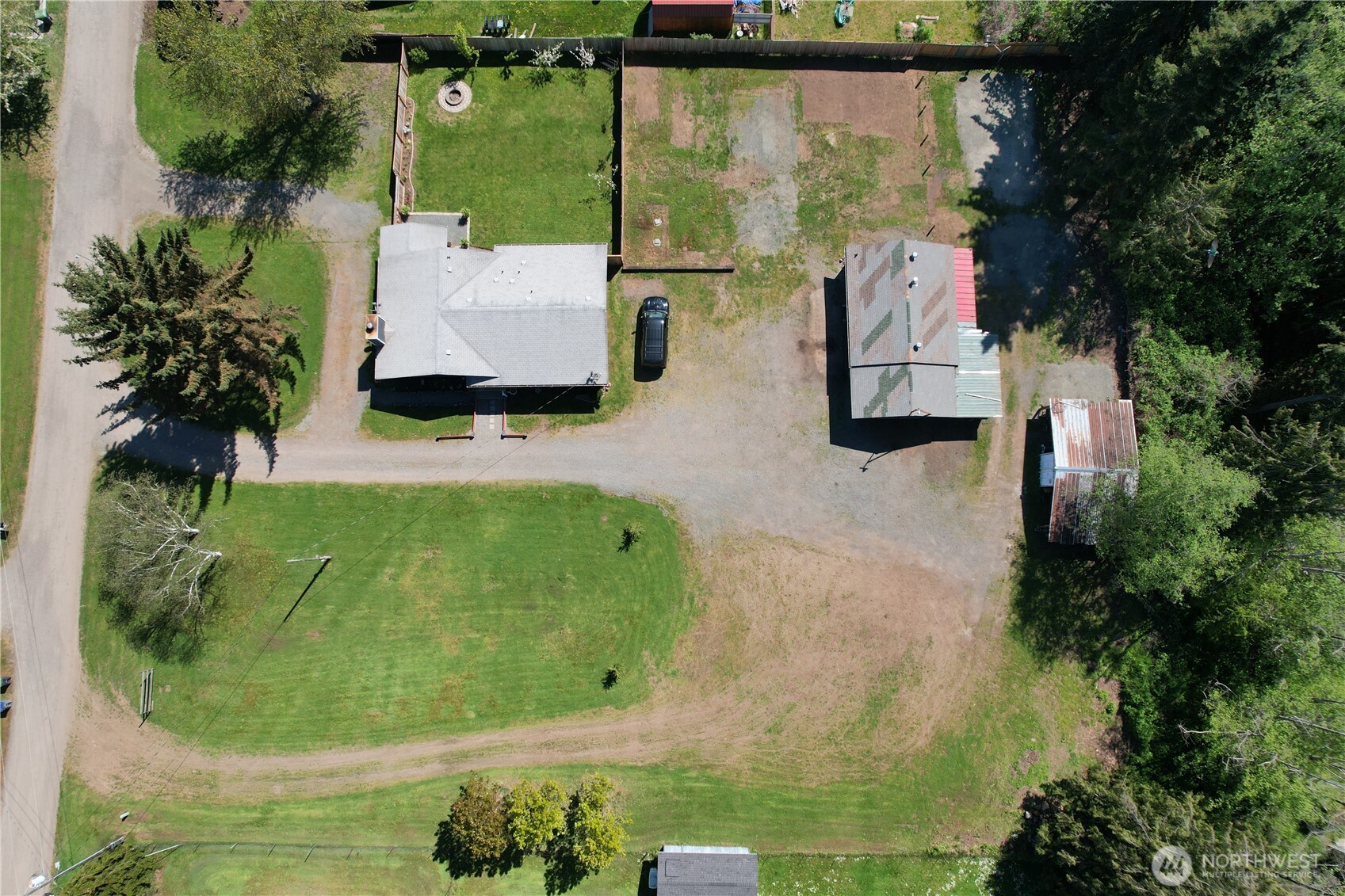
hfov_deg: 78.6
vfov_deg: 57.2
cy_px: 448
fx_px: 822
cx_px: 672
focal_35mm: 22
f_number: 2.8
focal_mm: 8.38
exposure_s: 1/1500
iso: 100
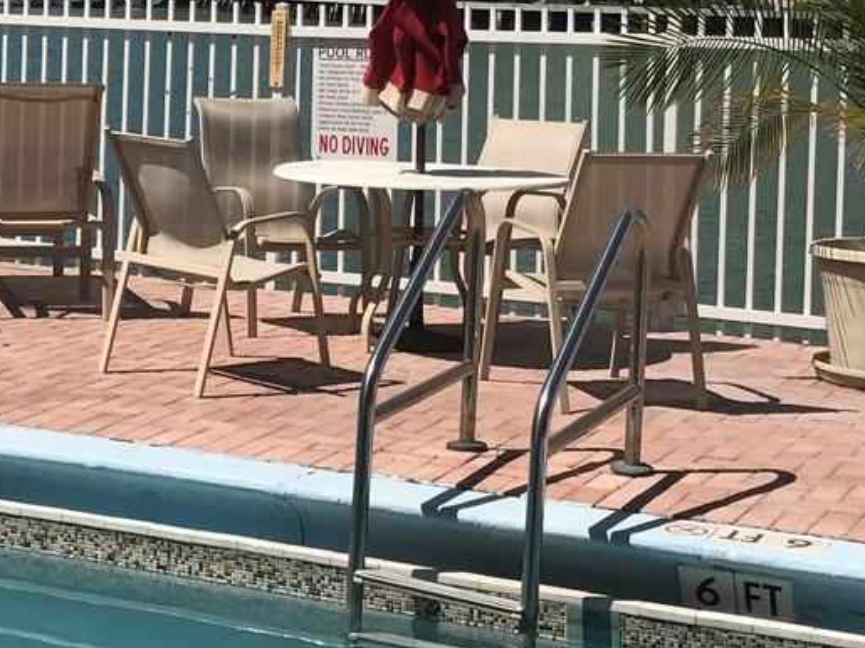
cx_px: 203
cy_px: 102
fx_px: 2173
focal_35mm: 87
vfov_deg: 16.8
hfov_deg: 22.3
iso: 20
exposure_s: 1/5319
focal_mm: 3.99
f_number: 1.8
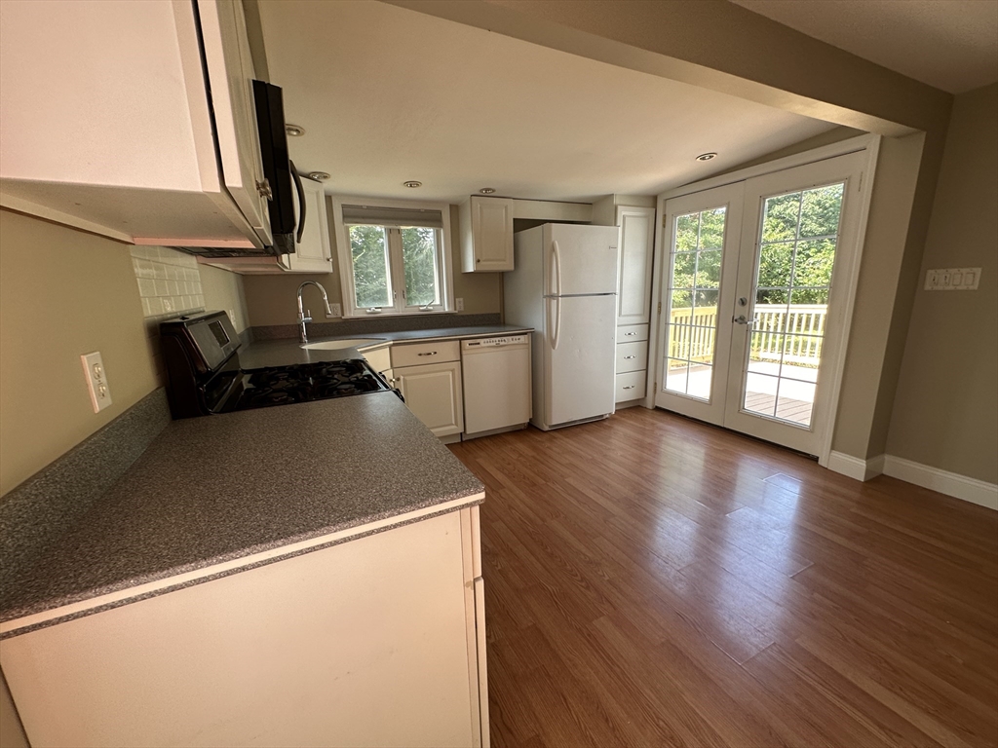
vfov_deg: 85.7
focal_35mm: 14
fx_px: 404
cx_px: 499
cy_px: 374
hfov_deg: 102.1
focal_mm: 2.22
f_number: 2.2
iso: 64
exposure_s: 1/99
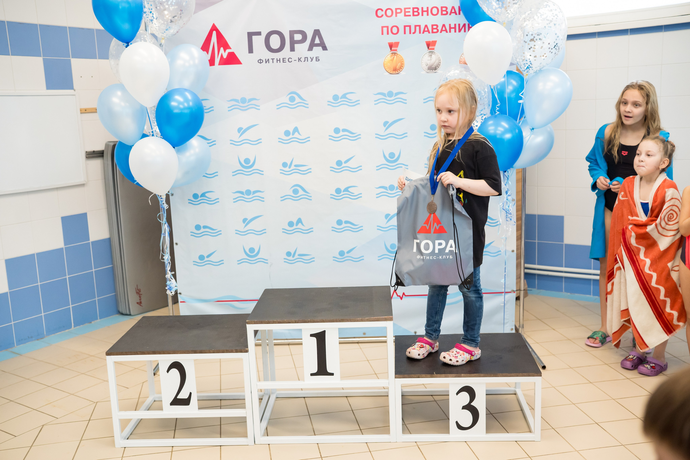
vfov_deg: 37.9
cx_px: 345
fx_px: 671
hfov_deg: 54.4
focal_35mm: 35
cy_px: 230
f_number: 3.2
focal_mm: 35
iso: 2000
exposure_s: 1/500
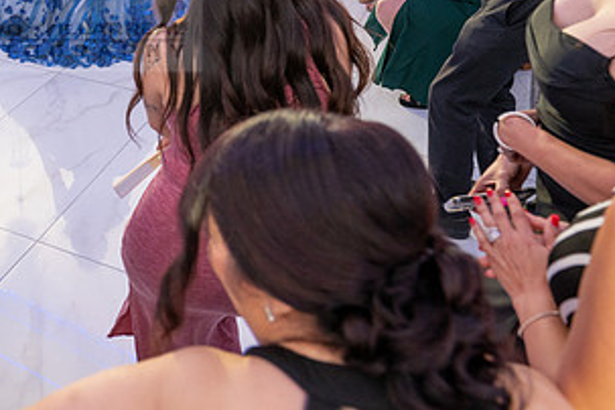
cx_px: 30
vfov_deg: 27.9
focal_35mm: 46
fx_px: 786
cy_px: 23
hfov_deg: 38.9
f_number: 4.5
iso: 800
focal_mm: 24
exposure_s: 1/160
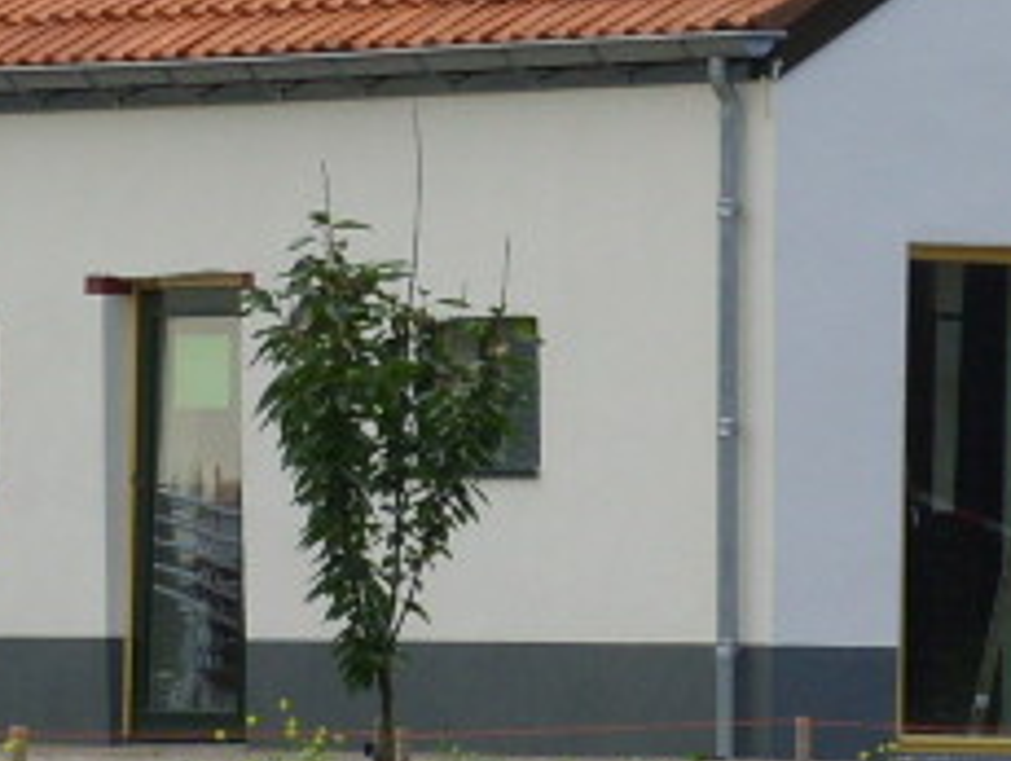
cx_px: 435
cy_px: -198
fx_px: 14706
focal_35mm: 503
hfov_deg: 3.9
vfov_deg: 3.0
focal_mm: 23.31
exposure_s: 1/100
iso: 50
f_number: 7.2
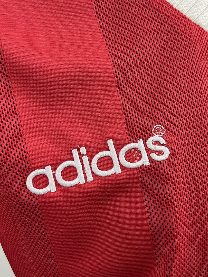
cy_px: 138
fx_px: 208
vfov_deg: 67.3
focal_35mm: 26
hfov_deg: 53.1
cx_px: 104
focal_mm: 5.7
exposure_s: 1/50
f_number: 1.5
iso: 200
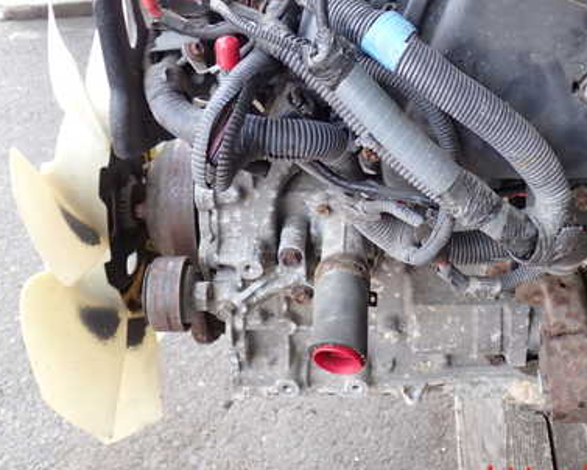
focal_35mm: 59
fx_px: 1026
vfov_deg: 25.7
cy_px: 151
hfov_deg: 31.8
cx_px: 372
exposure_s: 1/80
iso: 125
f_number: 2.7
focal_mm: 6.83
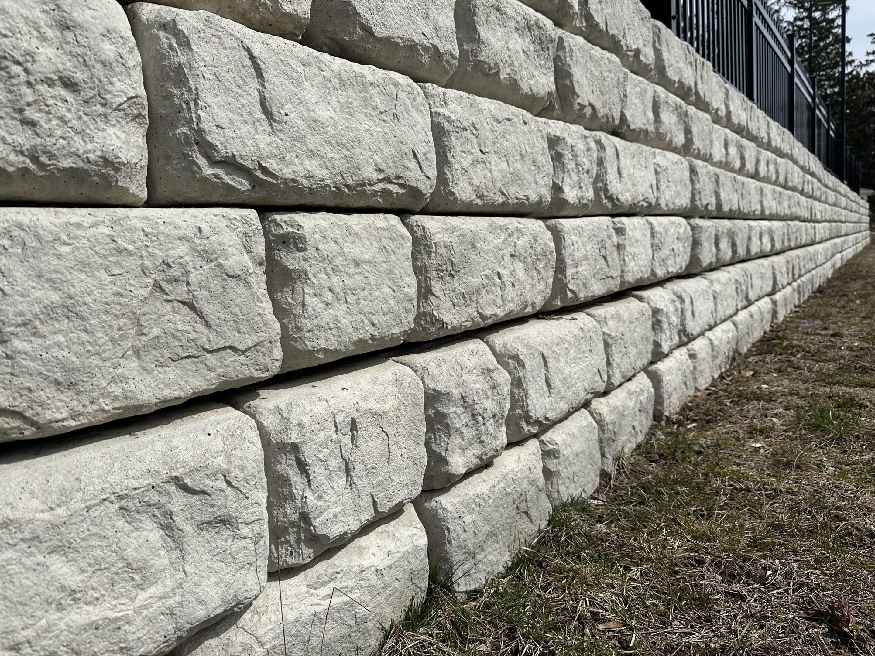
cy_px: 328
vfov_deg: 56.8
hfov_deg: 71.6
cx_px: 438
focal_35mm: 24
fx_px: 607
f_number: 1.78
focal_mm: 6.86
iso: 80
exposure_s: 1/9709
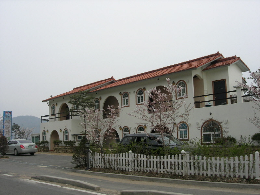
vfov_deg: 37.7
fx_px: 285
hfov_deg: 49.0
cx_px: 130
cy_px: 98
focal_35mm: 38
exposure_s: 1/597
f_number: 4.8
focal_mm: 7.8
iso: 64
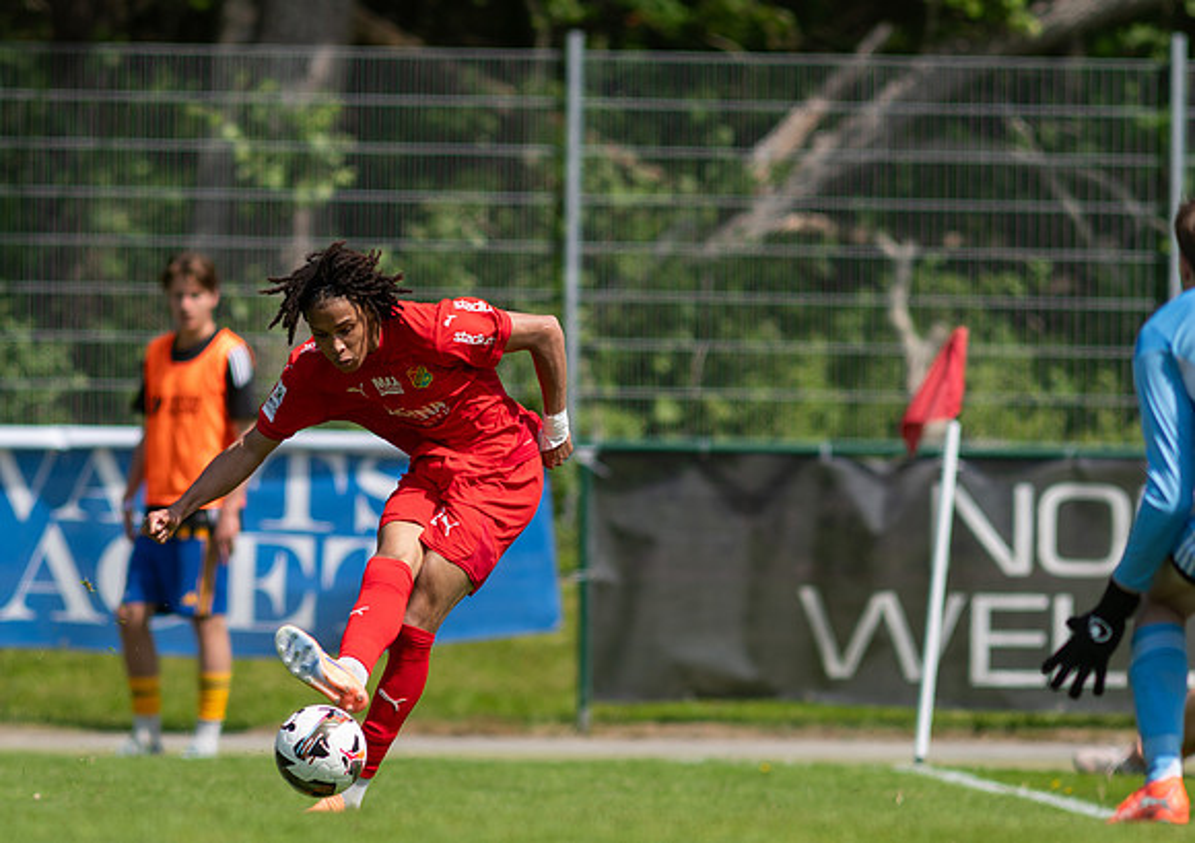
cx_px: 428
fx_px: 19177
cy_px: 512
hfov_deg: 3.6
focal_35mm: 567
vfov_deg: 2.5
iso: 100
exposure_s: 1/1600
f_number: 3.2
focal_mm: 300
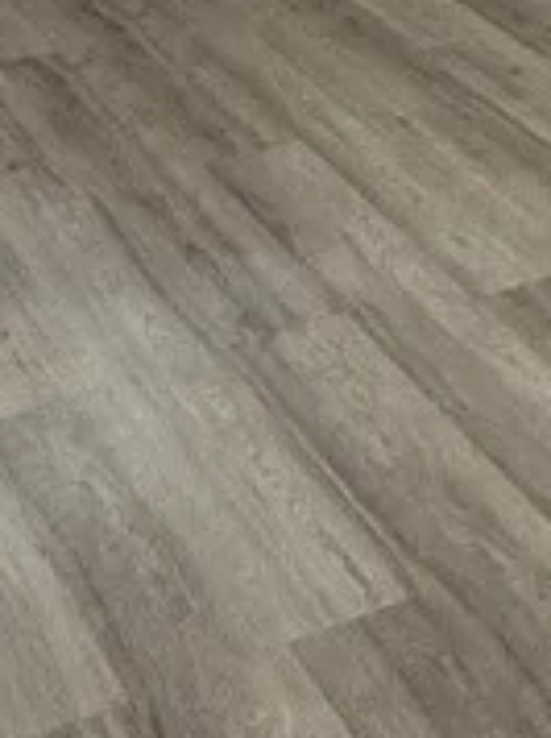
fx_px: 2234
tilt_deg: -2.0
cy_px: -630
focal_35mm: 105
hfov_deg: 13.5
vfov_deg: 15.7
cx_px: 717
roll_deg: +0.0
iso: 64
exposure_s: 1/115
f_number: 2.2
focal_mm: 2.22
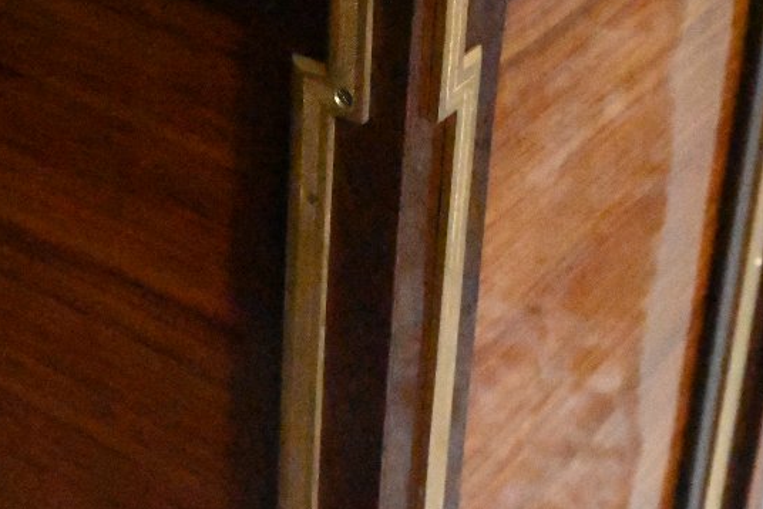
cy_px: -9
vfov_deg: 15.7
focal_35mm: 86
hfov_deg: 23.6
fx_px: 1814
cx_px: 223
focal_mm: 25.5
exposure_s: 1/4000
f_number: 6.3
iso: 51200
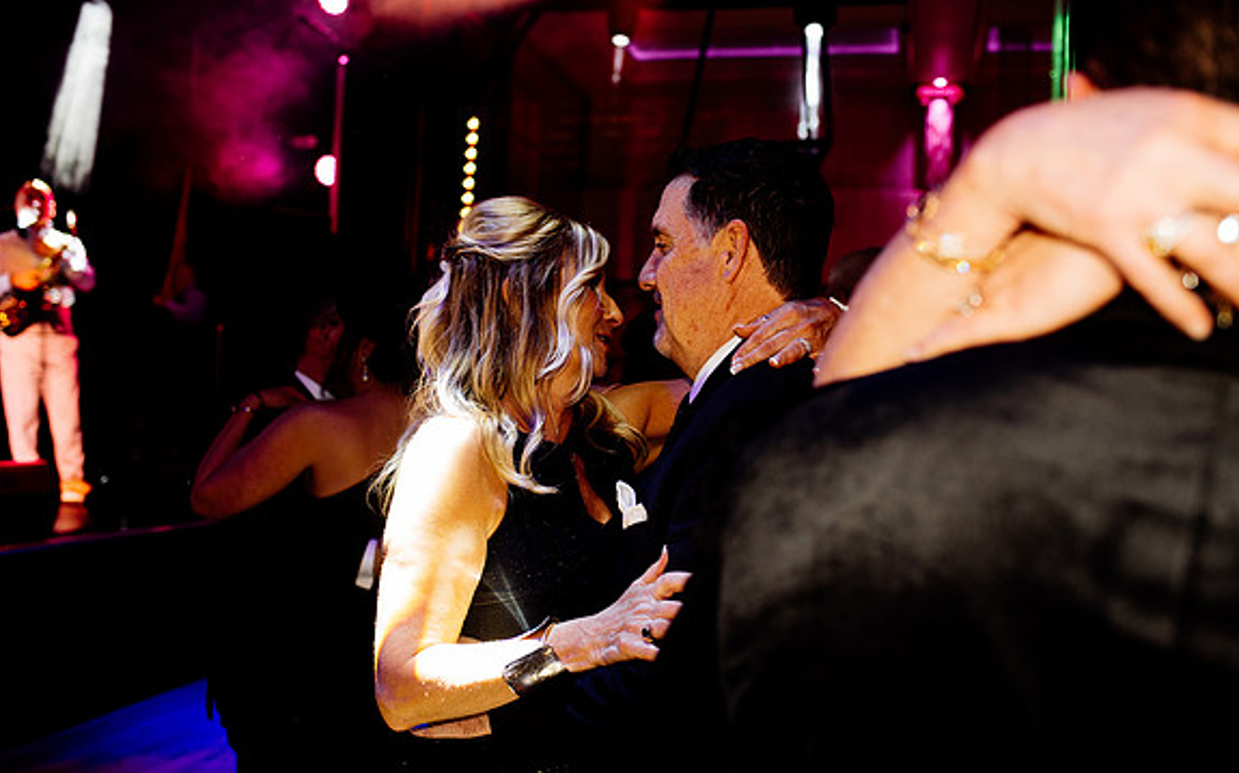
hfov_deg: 54.0
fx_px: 1215
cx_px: 616
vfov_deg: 35.3
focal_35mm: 36
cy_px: 384
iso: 1000
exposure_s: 1/200
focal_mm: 35
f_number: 2.8
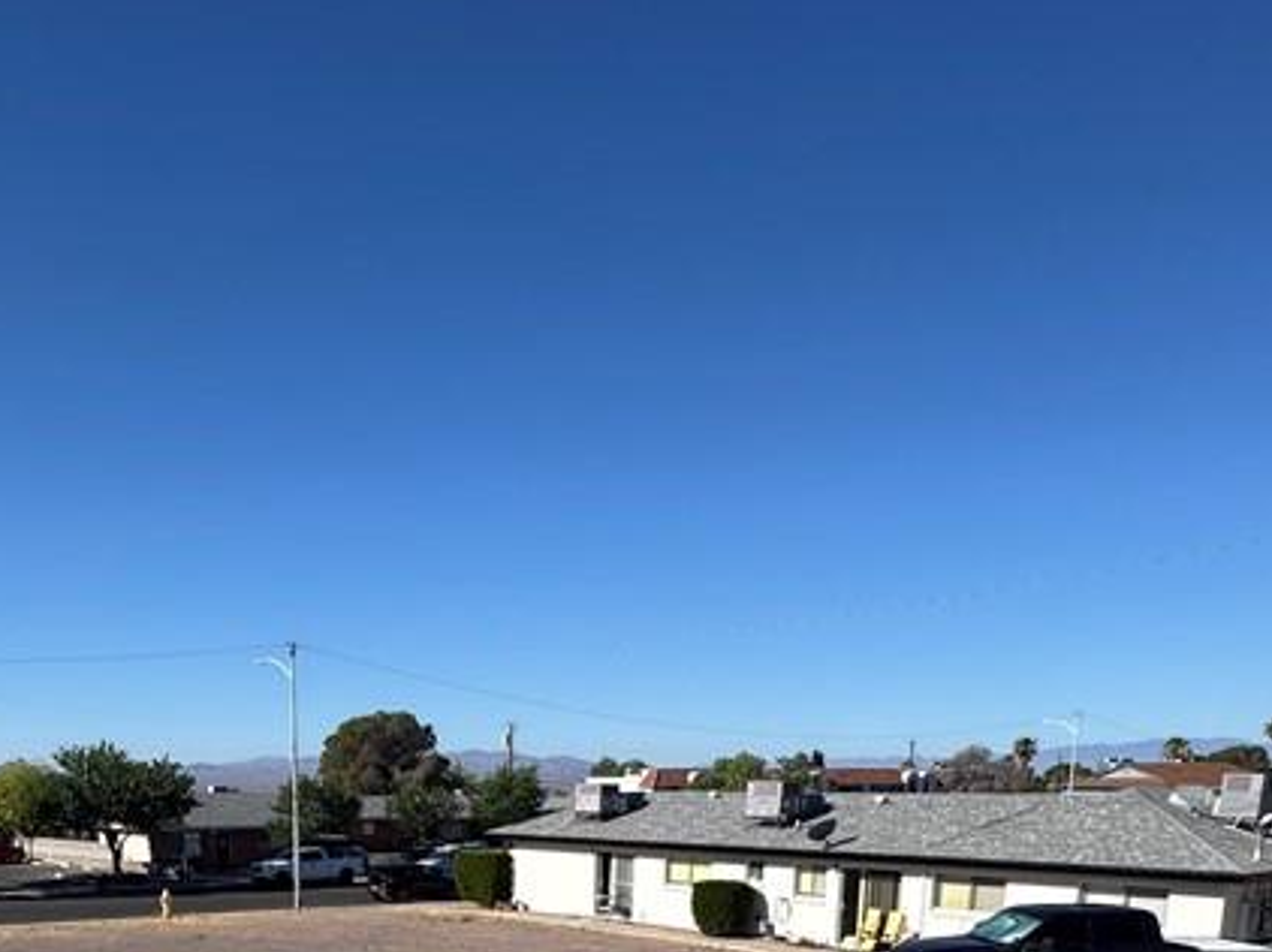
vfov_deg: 35.6
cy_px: 1051
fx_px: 1249
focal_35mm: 34
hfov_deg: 52.9
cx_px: 416
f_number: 2.2
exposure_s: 1/2674
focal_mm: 2.22
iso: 50
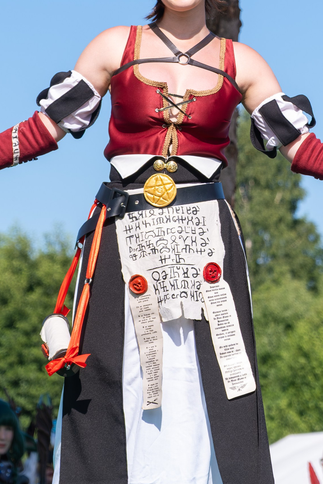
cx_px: 209
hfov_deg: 6.9
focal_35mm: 200
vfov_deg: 10.3
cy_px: 125
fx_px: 2693
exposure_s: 1/1250
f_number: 4
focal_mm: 55
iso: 160
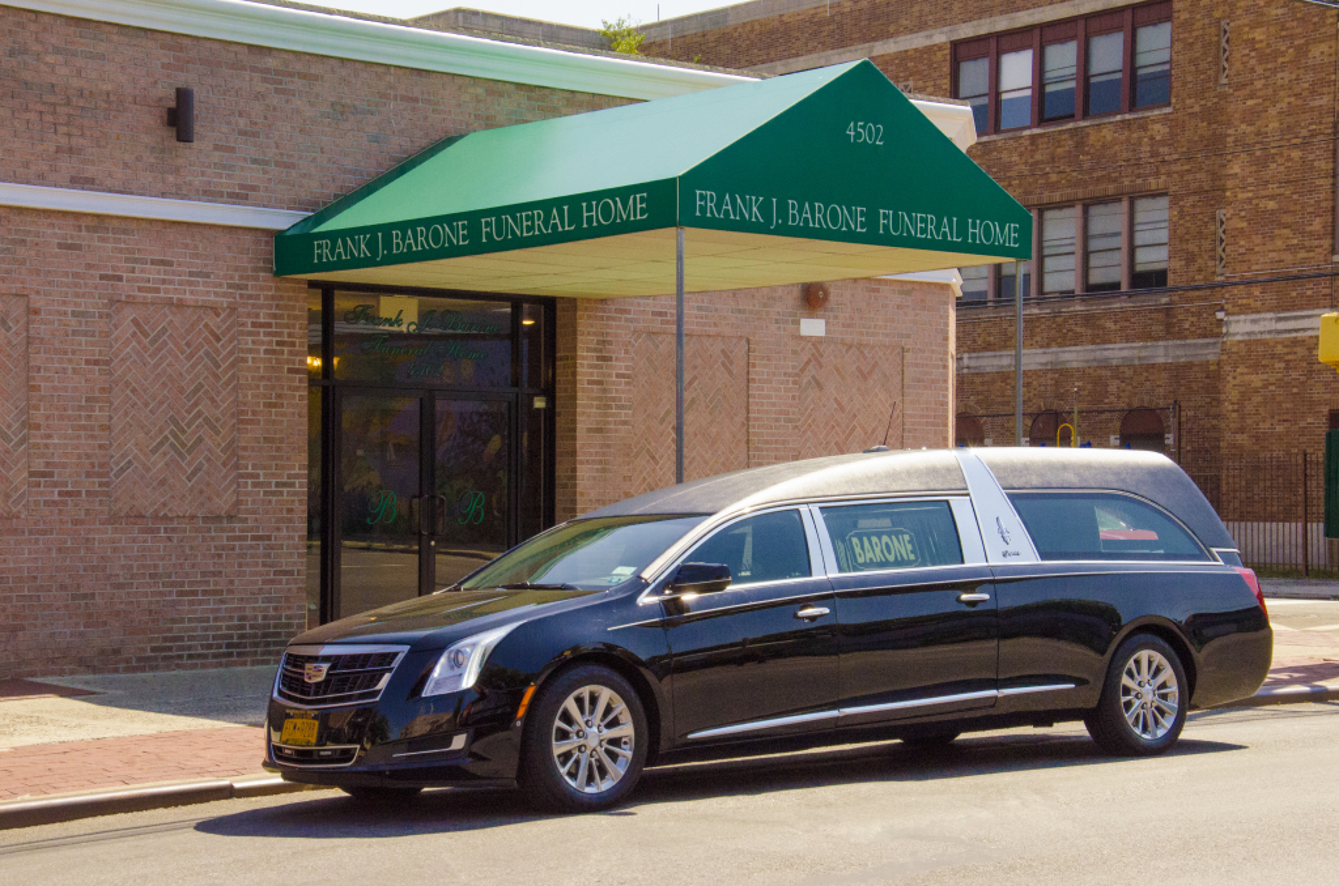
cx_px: 670
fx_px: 2505
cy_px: 443
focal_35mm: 68
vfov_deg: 20.1
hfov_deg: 29.9
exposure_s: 1/1000
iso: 3200
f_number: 16
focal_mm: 45
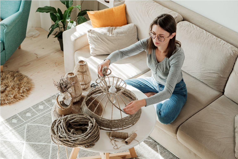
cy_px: 80
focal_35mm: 64
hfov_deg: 31.4
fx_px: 423
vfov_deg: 21.2
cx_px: 119
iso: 160
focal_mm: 42.5
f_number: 4
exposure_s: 1/60
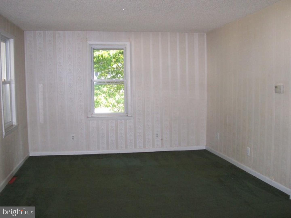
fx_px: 311
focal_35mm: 37
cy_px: 109
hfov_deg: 50.1
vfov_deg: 38.7
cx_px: 146
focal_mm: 5.6
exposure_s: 1/60
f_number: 2.8
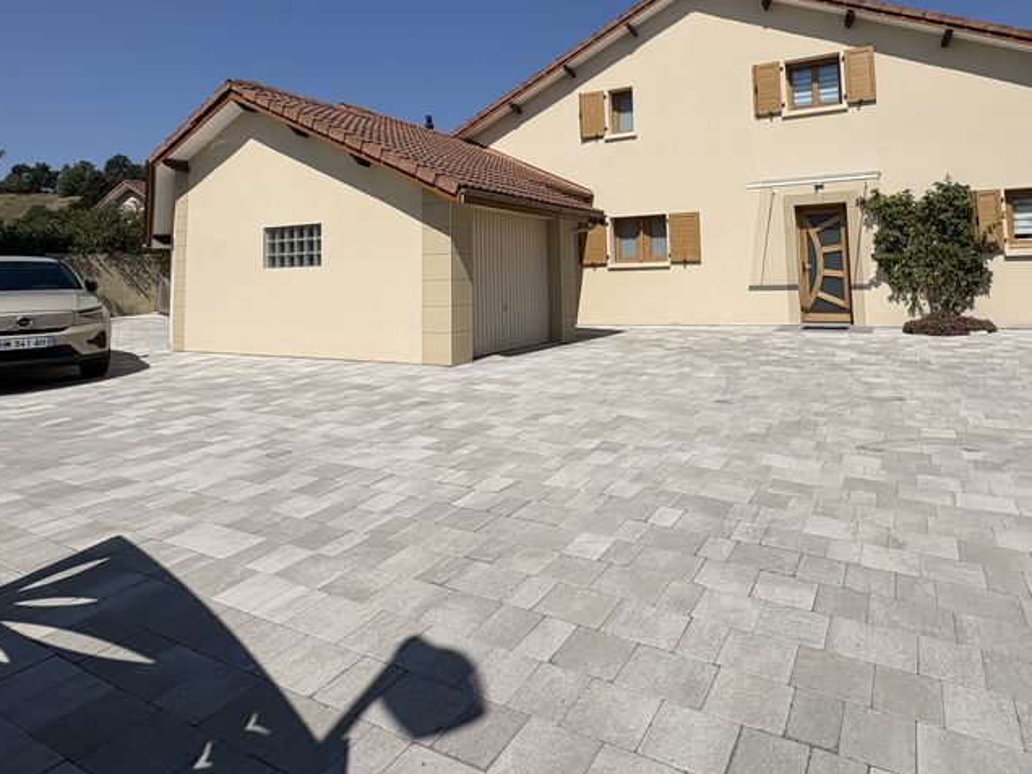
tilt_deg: +5.6
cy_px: 219
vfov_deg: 58.7
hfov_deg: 76.1
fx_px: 656
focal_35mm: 22
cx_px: 571
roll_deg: +1.0
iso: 50
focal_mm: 2.22
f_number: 2.2
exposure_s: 1/6135
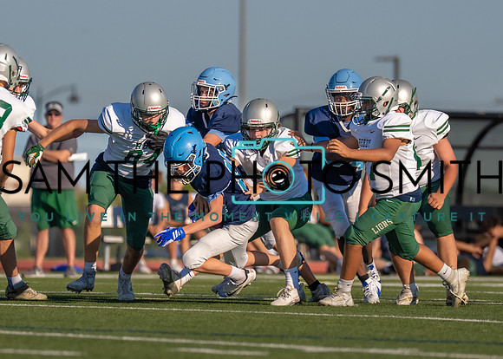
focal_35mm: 425
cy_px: 191
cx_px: 249
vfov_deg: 3.4
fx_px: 6067
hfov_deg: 4.7
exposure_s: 1/10000
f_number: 2.8
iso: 250
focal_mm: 200
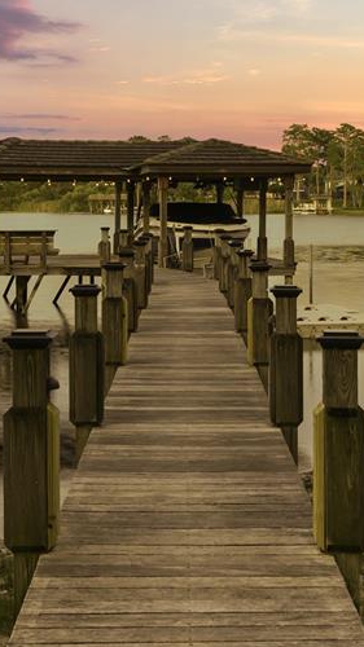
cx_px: 193
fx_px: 1288
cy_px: 212
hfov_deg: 16.1
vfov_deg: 28.0
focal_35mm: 75
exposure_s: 1.6
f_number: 8
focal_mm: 35
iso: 125
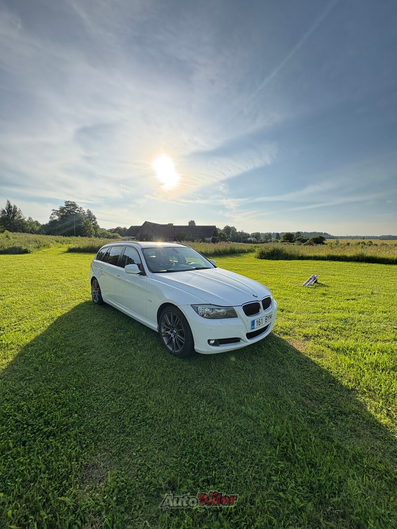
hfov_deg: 85.7
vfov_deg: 102.1
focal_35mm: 14
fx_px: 214
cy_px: 264
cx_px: 198
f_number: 2.2
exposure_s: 1/1277
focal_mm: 2.22
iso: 64
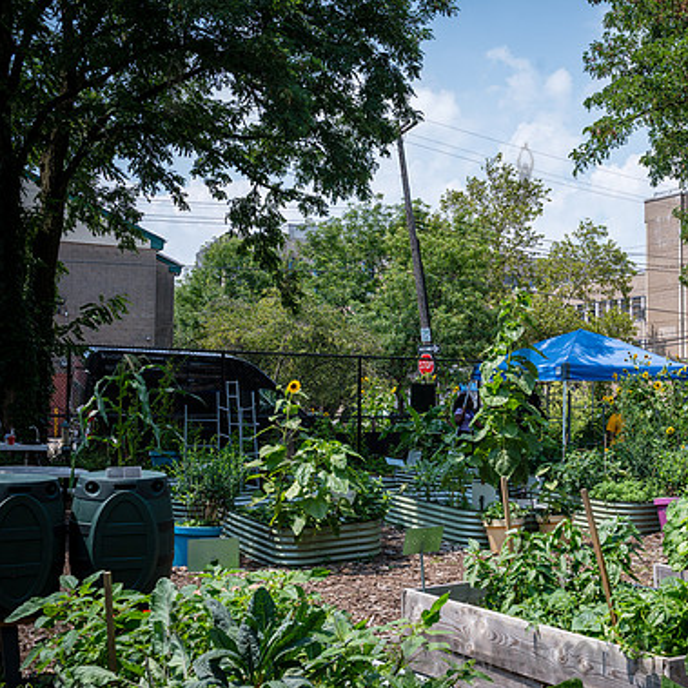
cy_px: 349
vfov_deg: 36.1
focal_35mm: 47
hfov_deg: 35.2
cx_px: 523
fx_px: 1057
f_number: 8
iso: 200
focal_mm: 35
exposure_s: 1/320
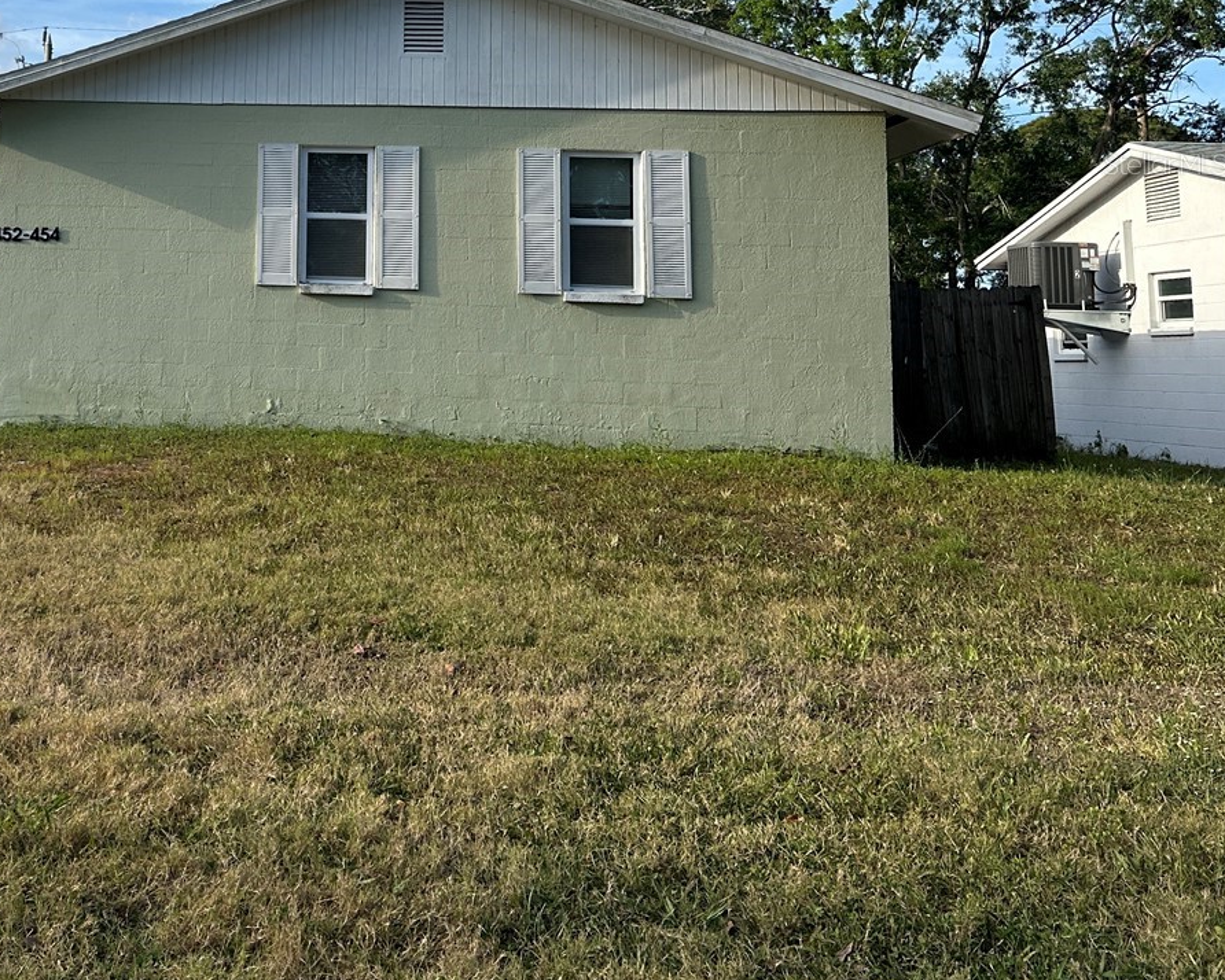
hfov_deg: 40.7
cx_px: 135
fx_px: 1523
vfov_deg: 34.3
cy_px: 163
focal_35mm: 42
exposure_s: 1/3356
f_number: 1.78
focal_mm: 6.86
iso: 80
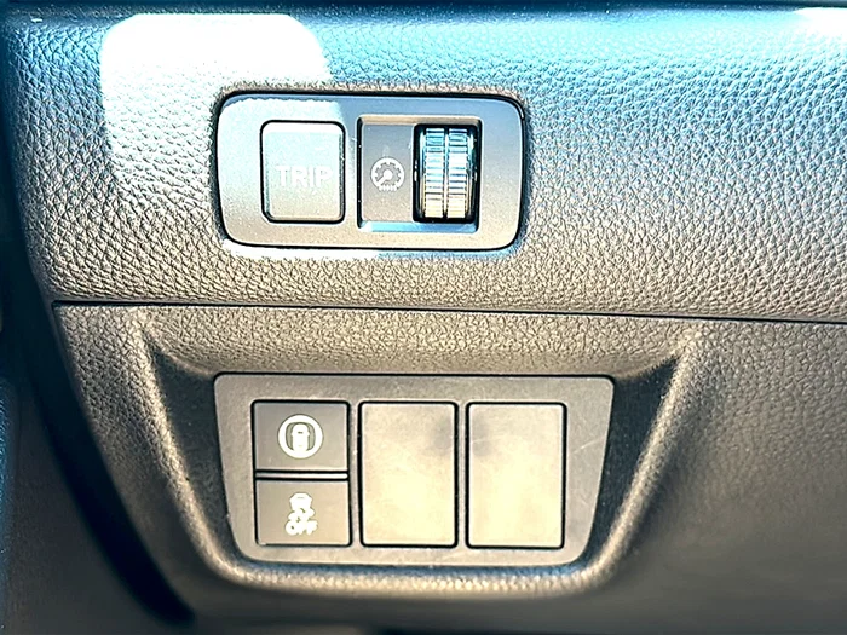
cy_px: 318
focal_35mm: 41
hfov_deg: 45.8
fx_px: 1003
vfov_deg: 35.1
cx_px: 424
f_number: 1.78
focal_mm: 6.86
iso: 125
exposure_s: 1/50
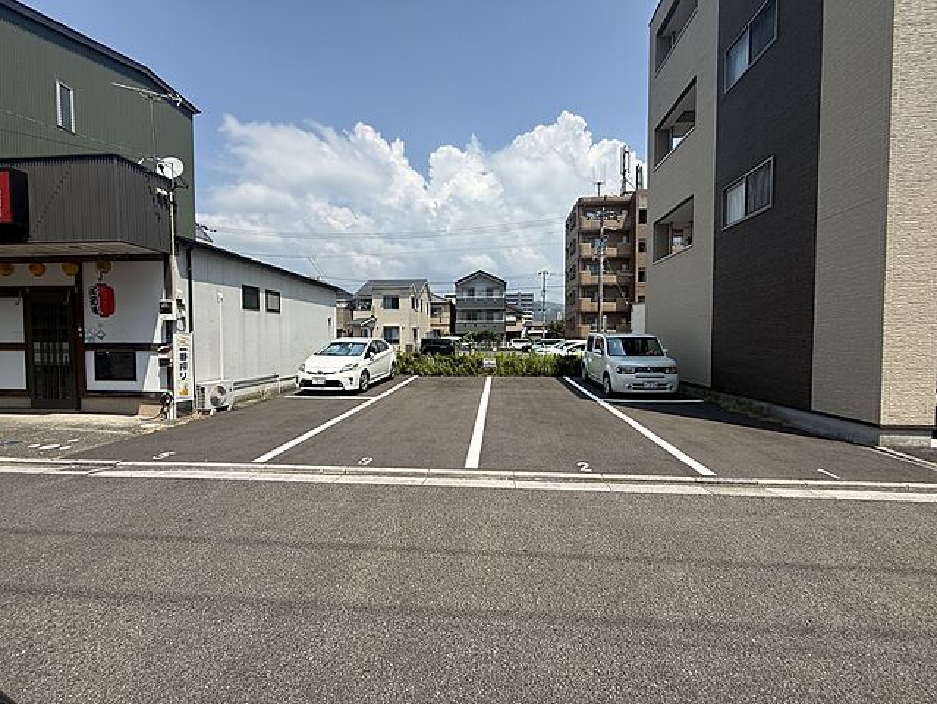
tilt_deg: -2.7
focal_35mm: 14
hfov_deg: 102.0
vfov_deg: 85.7
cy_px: 352
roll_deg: -0.4
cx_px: 468
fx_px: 379
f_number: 2.2
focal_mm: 2.22
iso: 50
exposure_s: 1/2841
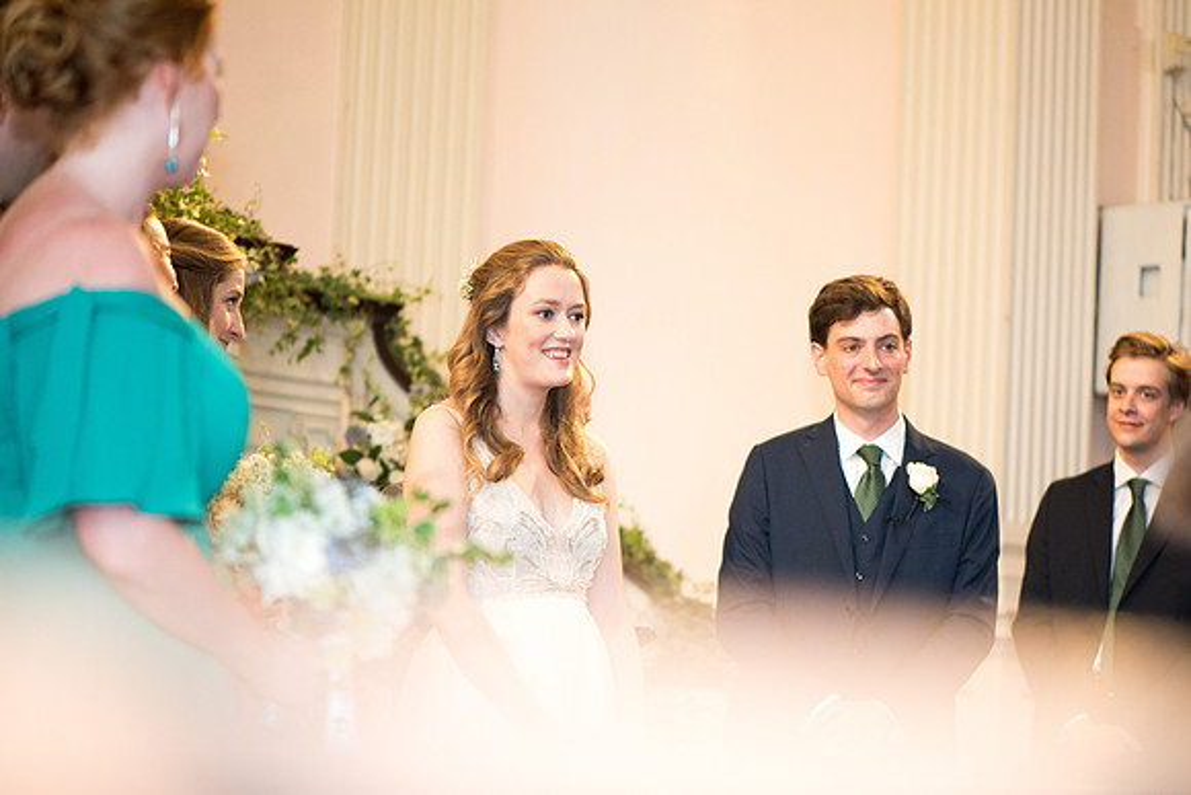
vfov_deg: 11.6
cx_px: 672
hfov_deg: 17.2
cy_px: 449
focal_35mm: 119
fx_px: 3925
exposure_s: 1/200
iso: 640
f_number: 2.8
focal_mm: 105
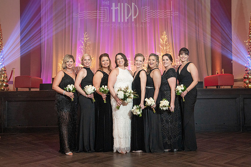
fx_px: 264
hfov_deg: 50.9
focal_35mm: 38
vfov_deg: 35.2
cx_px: 126
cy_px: 83
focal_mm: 37
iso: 4000
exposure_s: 1/100
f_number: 5.6
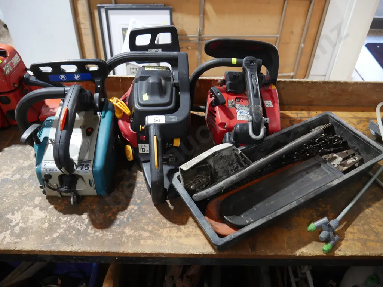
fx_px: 310
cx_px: 192
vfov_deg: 49.7
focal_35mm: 28
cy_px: 144
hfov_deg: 63.4
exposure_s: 1/60
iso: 800
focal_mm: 14
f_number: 3.5
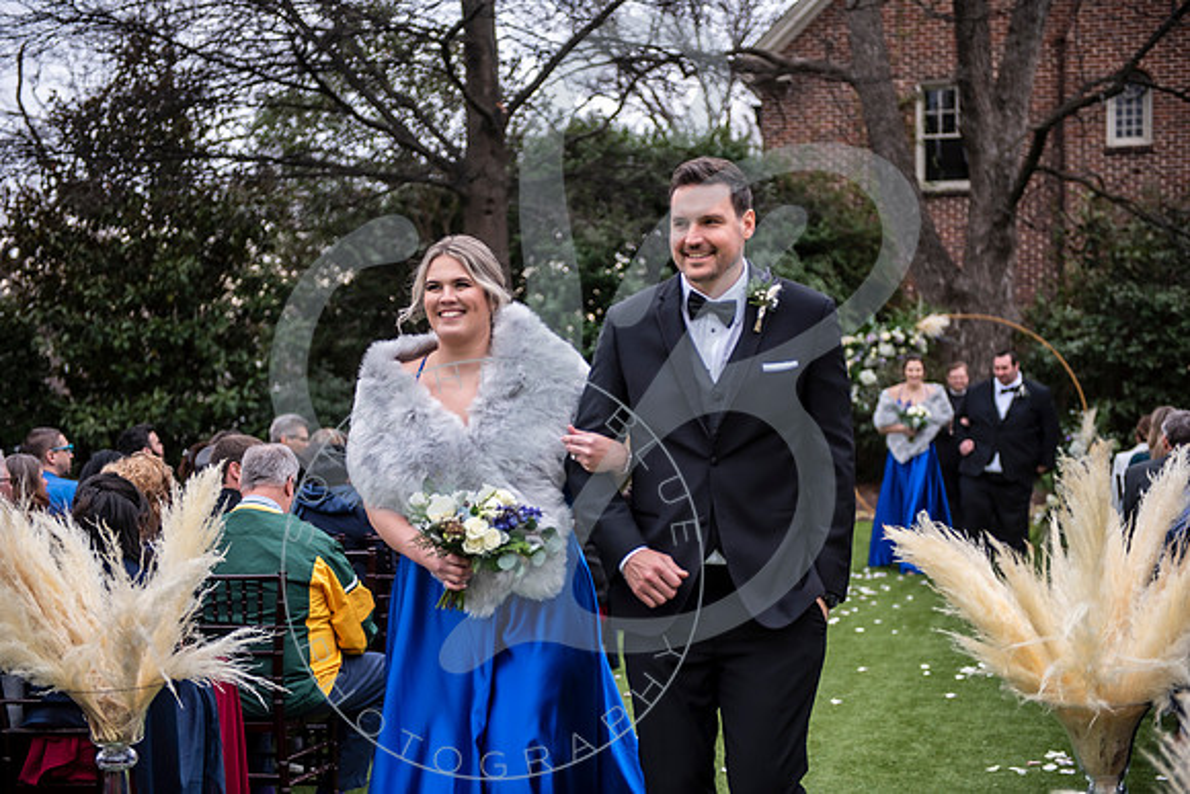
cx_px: 595
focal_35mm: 56
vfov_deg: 24.2
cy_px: 397
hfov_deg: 35.6
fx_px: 1851
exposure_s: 1/200
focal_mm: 56
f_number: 2.8
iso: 250
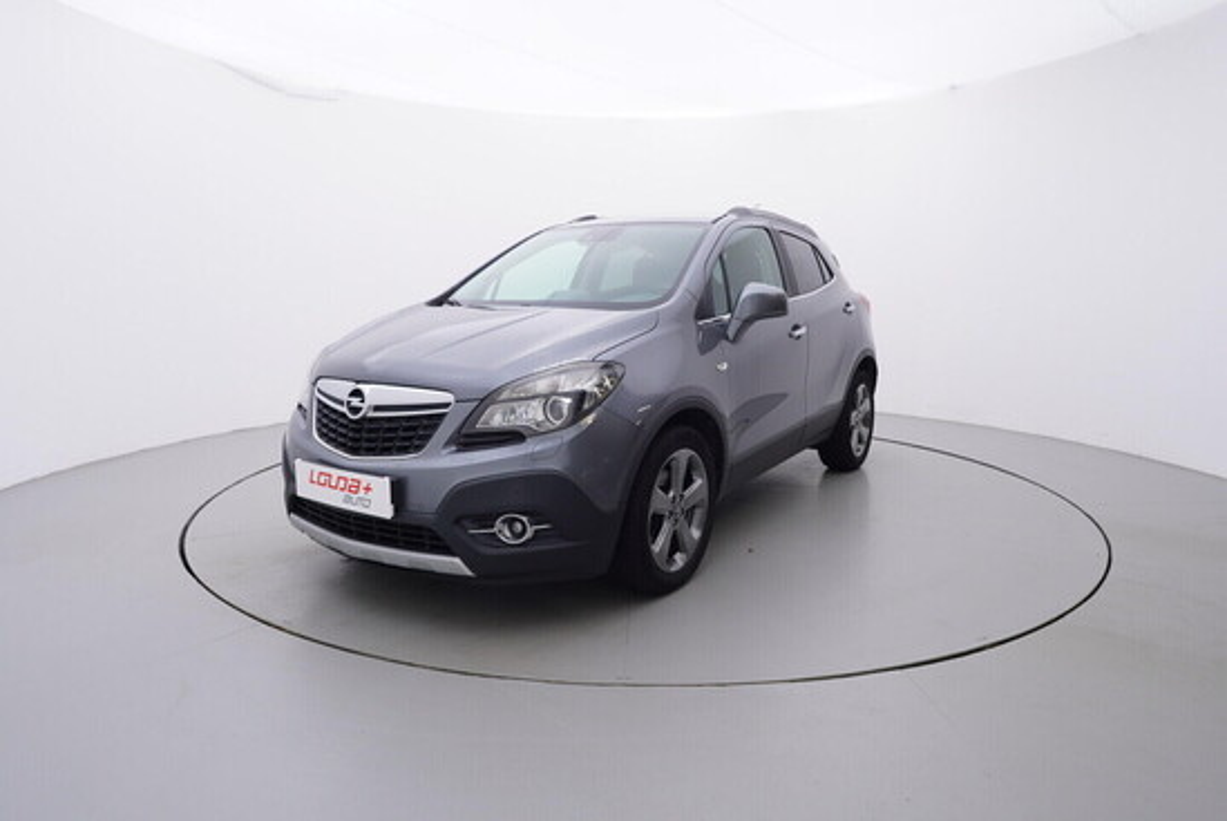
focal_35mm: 22
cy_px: 410
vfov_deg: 56.2
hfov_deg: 77.3
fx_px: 767
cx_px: 614
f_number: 5
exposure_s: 1/80
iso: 200
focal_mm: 15
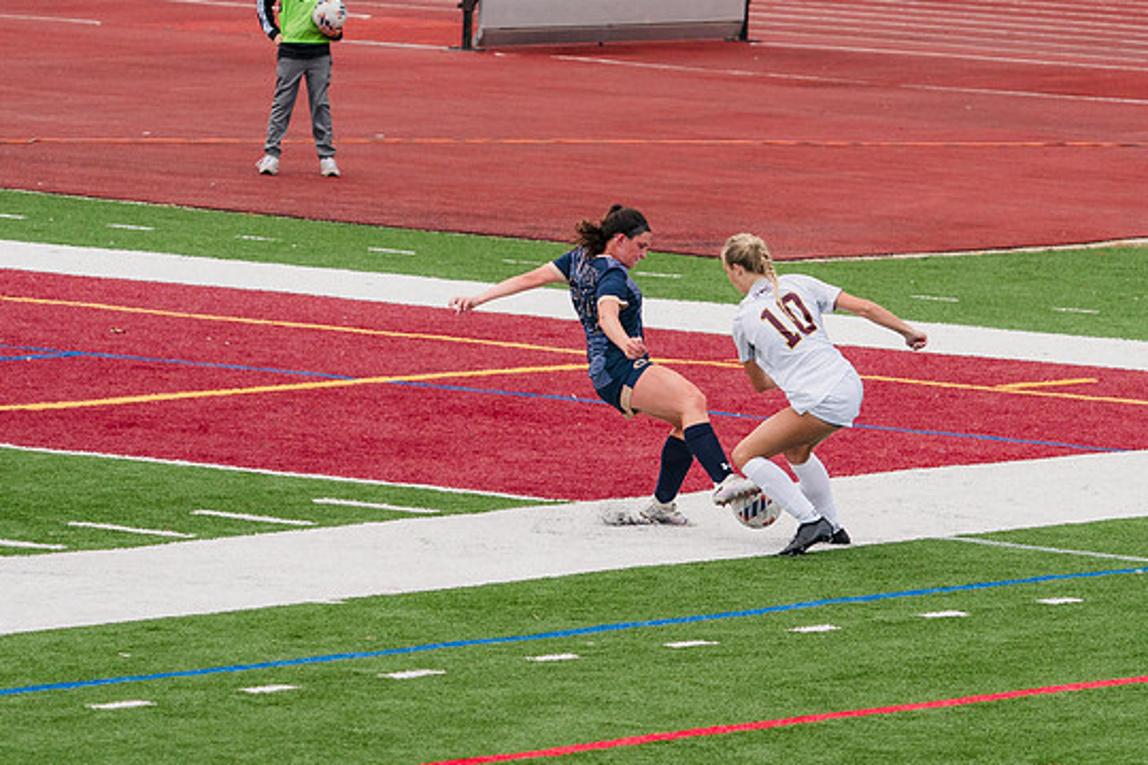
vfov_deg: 4.0
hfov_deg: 6.0
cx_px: 716
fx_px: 11001
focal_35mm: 345
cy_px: 447
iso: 640
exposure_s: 1/1600
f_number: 5.6
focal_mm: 200
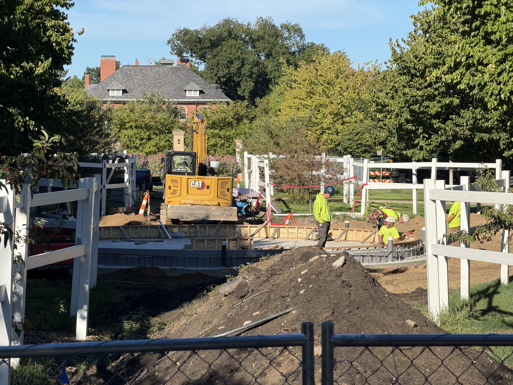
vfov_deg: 14.8
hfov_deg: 19.6
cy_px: 192
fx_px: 1482
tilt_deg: -2.4
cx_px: 256
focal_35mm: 100
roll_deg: +0.1
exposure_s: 1/638
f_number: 2.8
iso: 25
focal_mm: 16.89
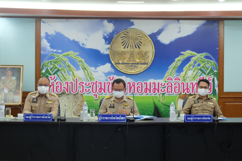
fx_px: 423
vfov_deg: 21.6
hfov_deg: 31.9
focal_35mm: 63
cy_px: 80
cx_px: 121
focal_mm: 41.8
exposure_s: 1/30
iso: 1600
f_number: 5.6
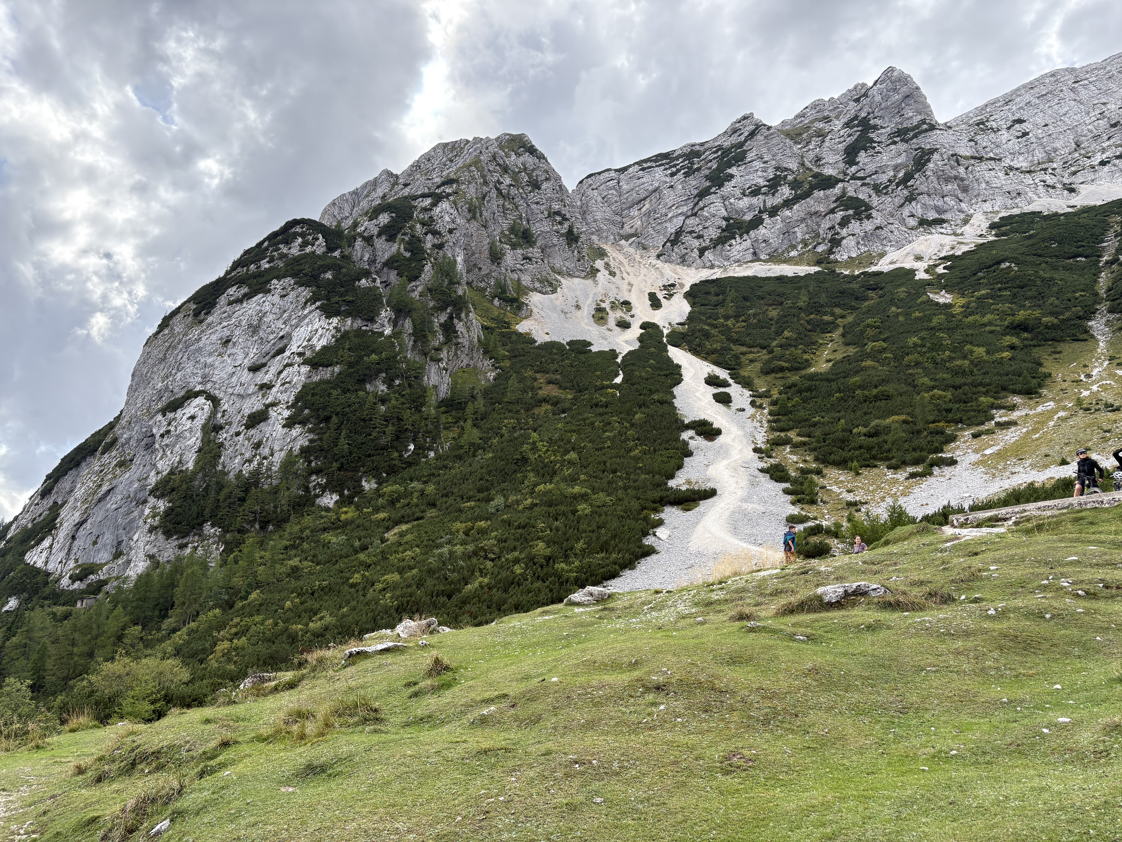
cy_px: 421
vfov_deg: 53.1
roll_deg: -1.4
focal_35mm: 26
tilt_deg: +15.1
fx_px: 843
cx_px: 561
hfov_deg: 67.3
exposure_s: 1/1239
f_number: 1.6
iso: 64
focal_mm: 5.96
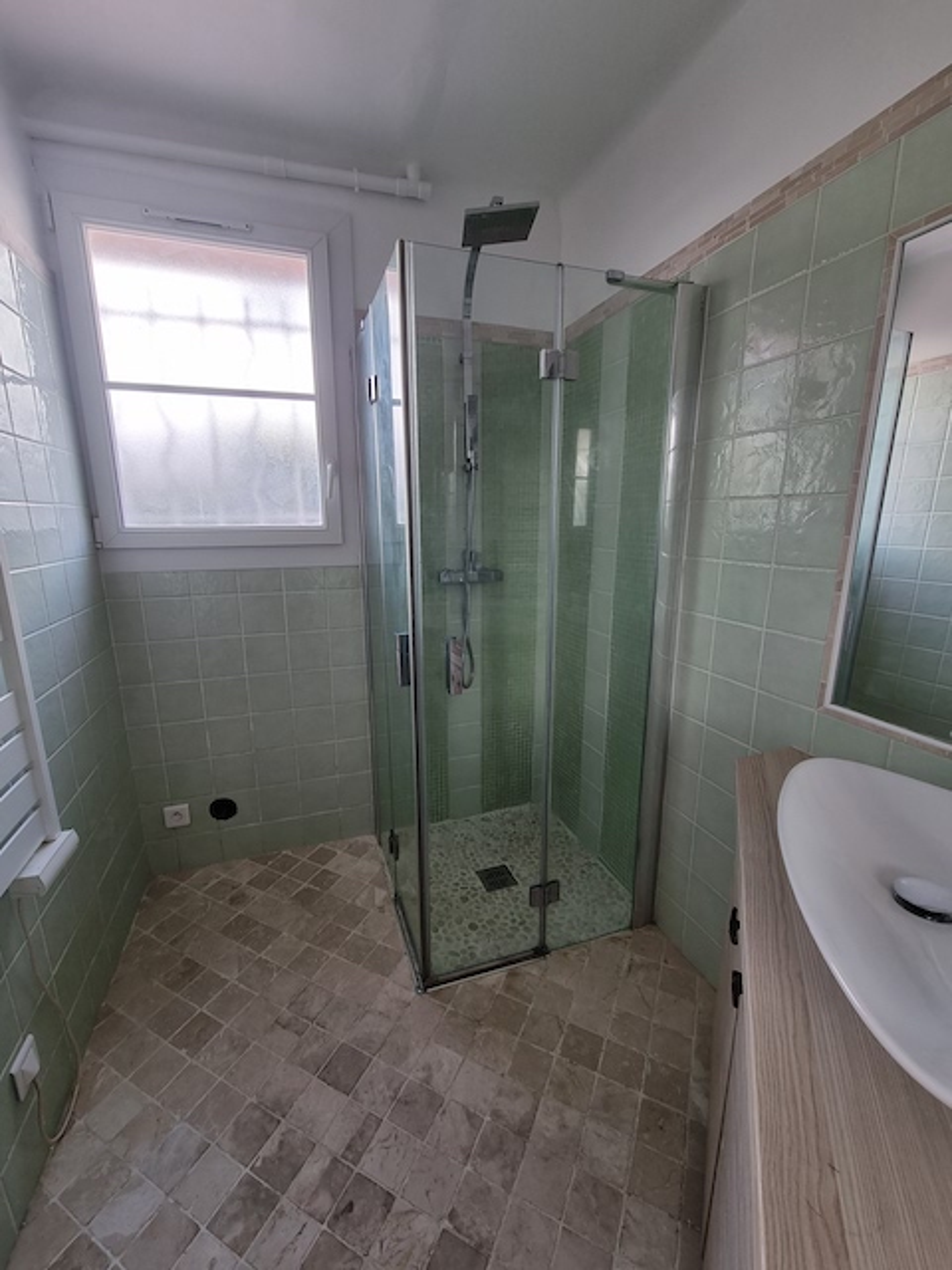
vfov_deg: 106.2
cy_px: 635
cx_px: 476
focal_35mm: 13
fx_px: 477
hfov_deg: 89.9
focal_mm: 2.2
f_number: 2.2
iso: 50
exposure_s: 1/50
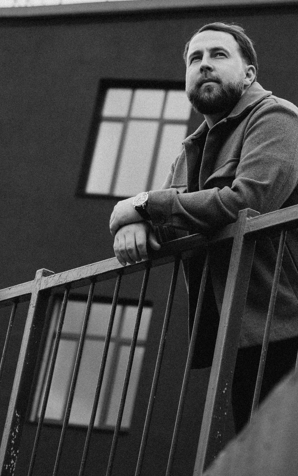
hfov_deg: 10.7
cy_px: 71
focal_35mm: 122
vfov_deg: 16.9
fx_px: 1585
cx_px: 163
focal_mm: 35
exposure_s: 1/800
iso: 160
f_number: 2.2
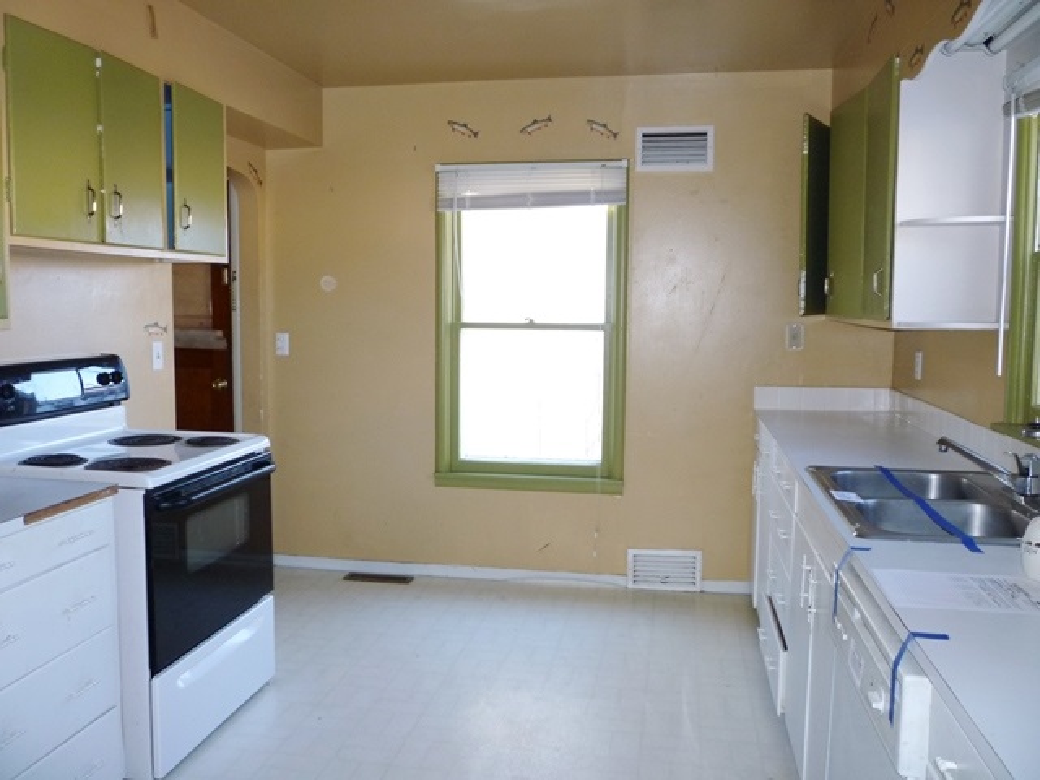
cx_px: 520
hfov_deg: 61.7
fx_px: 871
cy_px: 390
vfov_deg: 48.2
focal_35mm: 29
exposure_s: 1/30
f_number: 3.3
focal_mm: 5.2
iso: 160
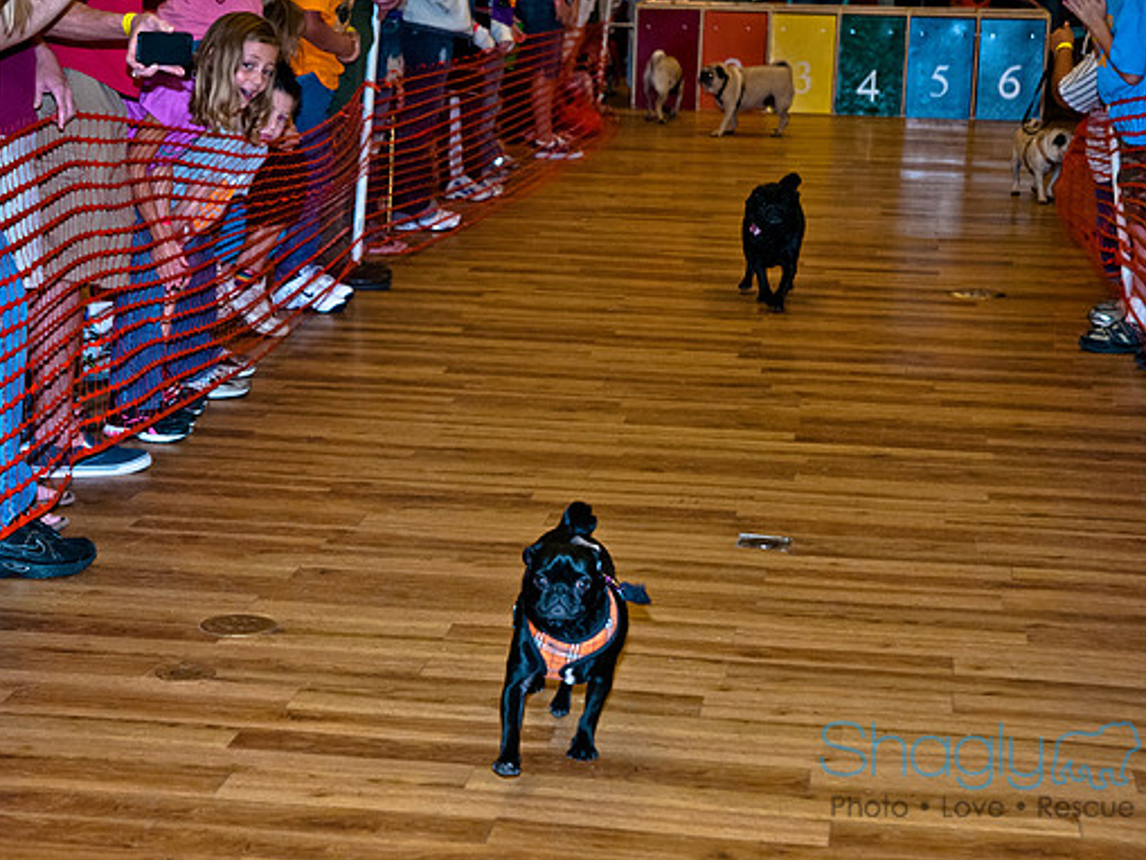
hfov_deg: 23.8
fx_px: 2715
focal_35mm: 82
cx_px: 527
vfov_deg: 18.0
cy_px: 431
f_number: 4
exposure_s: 1/200
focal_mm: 50
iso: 640
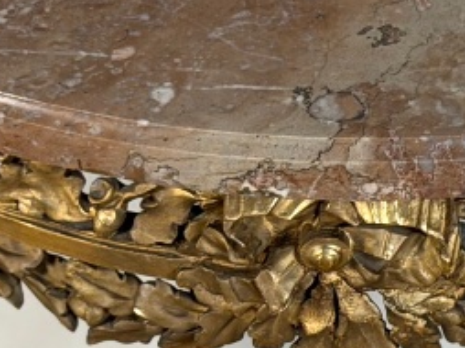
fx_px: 3046
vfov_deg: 6.5
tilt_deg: -40.9
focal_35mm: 227
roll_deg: +0.7
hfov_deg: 8.7
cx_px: 368
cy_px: 256
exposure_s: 1/50
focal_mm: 6.76
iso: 250
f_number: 1.78
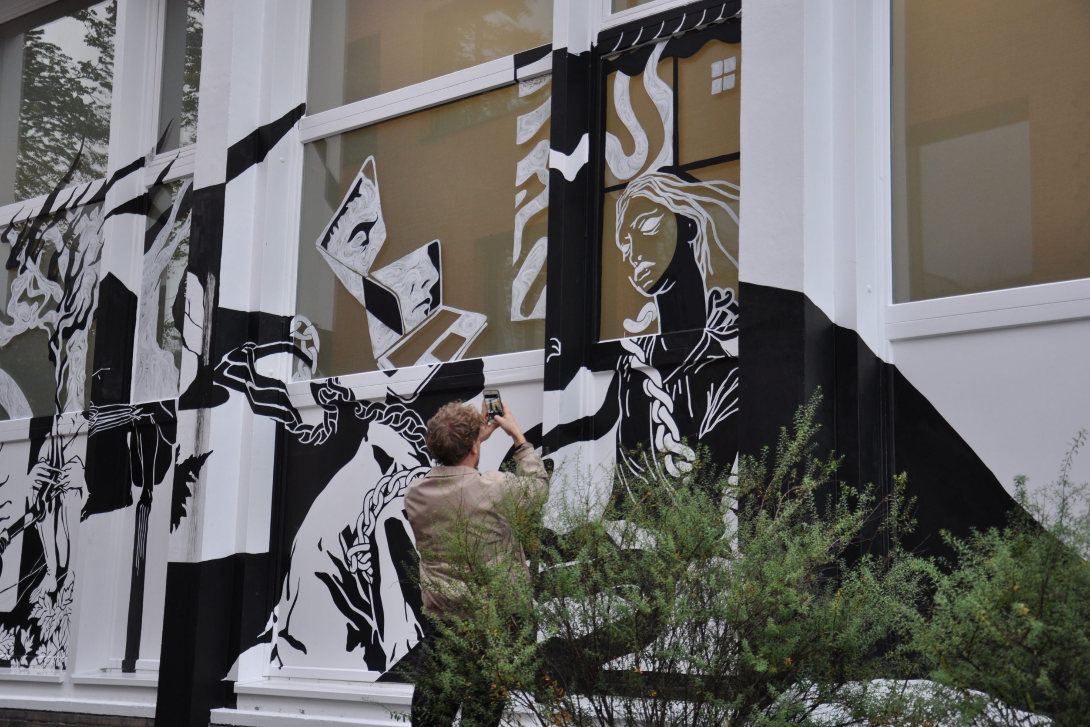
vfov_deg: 27.5
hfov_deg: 40.3
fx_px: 1483
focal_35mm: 49
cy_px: 366
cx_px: 541
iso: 400
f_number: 4.8
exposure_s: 1/90
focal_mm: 32
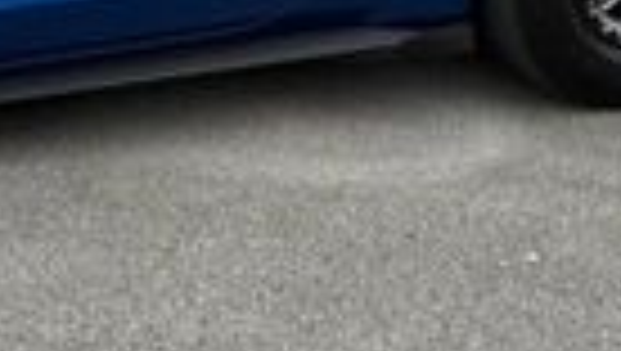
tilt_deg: -15.2
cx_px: -40
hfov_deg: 17.2
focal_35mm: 121
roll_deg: +0.7
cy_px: -81
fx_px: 1995
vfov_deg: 9.9
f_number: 1.78
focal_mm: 6.76
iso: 80
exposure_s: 1/920
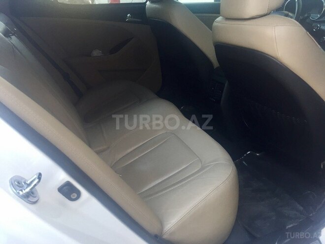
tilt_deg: -25.7
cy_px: 122
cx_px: 162
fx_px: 272
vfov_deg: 48.2
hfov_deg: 61.7
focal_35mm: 29
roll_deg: +5.4
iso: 32
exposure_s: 1/33
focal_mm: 4.15
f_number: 2.2
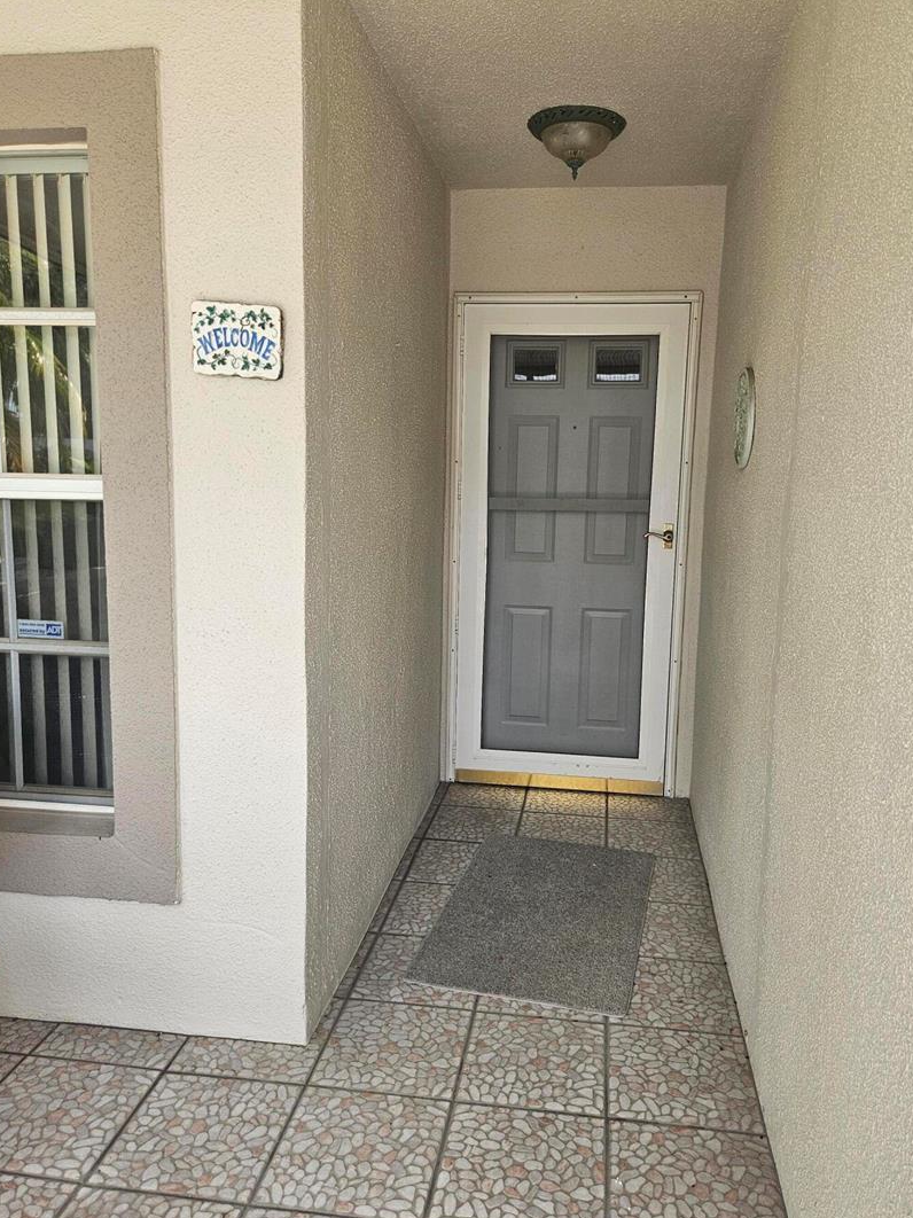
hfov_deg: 53.0
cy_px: 628
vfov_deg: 67.3
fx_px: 915
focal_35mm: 26
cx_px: 470
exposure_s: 1/207
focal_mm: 5.4
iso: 64
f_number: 1.8
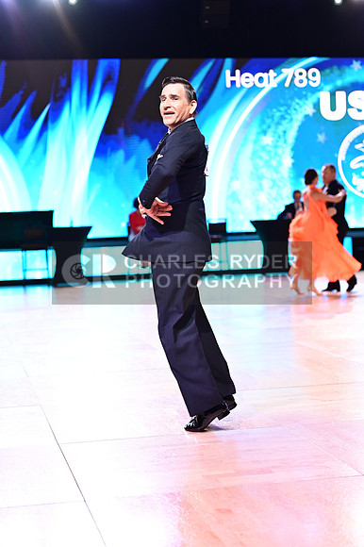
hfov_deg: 19.4
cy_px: 274
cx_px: 182
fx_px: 1063
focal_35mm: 70
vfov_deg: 28.9
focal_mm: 70
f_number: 2.8
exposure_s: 1/320
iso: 1600
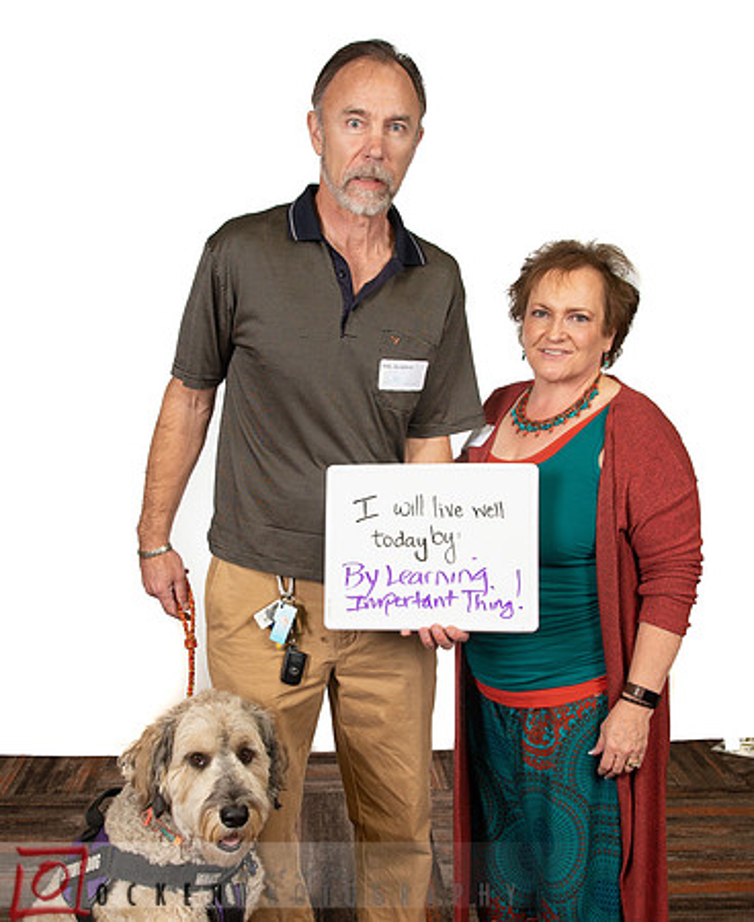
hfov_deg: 32.4
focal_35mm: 47
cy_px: 488
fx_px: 1299
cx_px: 351
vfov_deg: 39.1
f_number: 8
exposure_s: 1/80
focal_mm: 31
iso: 800
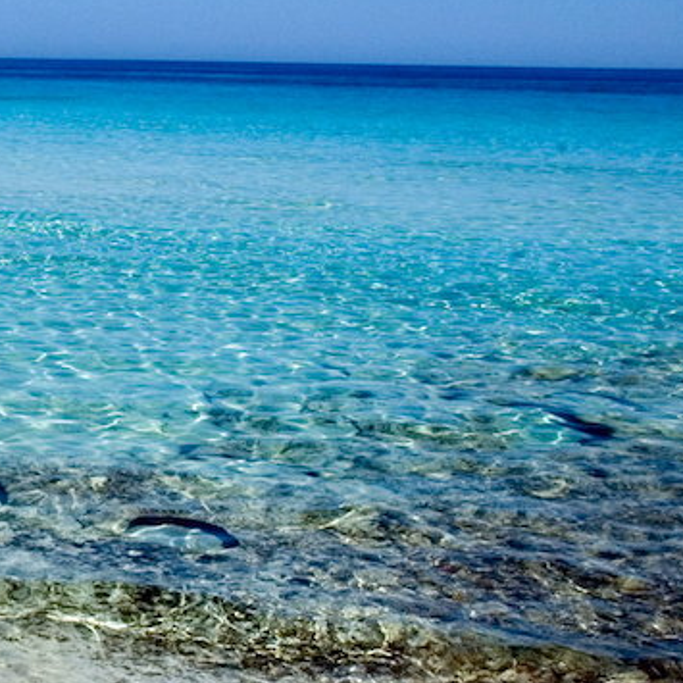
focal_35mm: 71
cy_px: 432
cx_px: -266
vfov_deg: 24.2
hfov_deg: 21.4
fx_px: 1585
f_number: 20
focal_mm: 18
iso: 200
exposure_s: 1/160
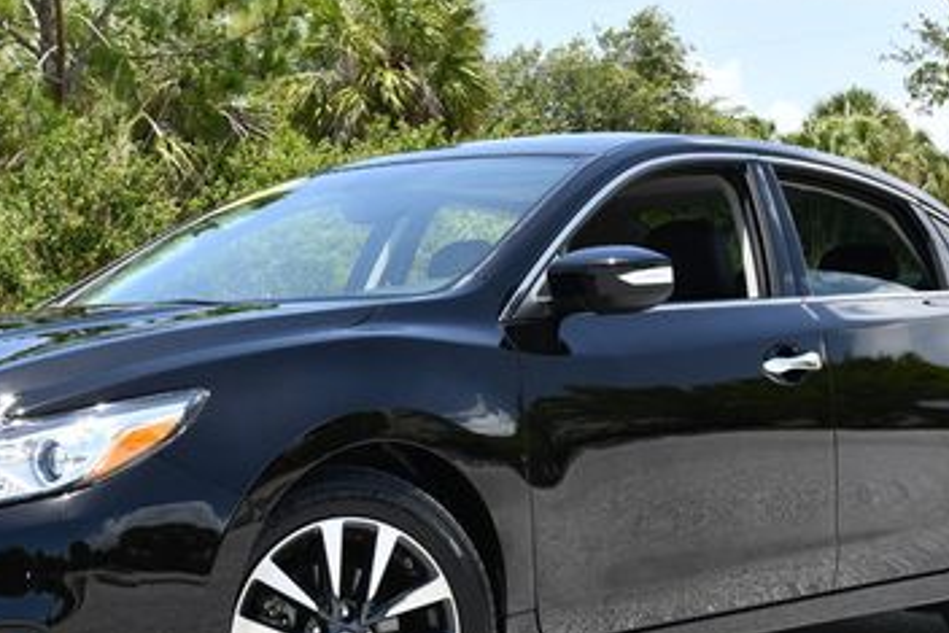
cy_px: 345
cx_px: 369
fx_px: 2110
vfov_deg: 17.1
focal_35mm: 80
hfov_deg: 25.3
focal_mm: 22
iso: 160
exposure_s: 1/250
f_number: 8
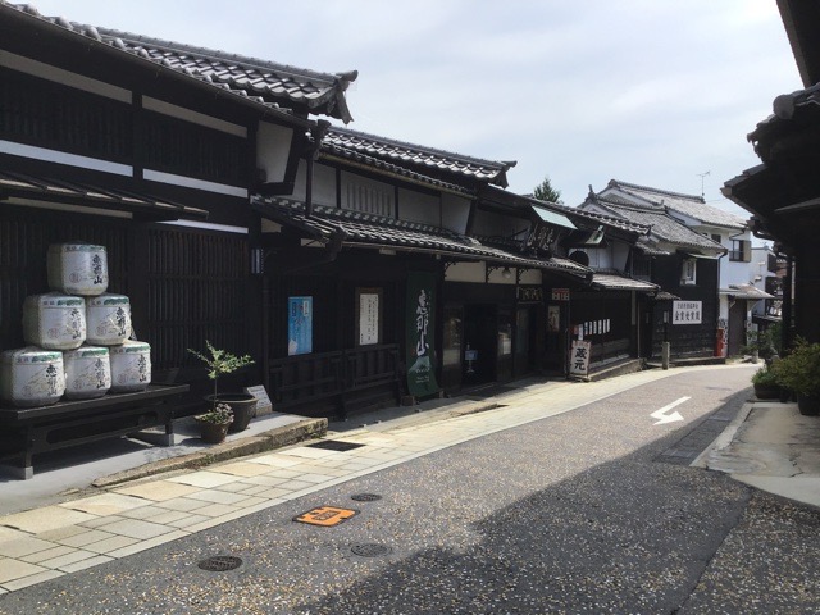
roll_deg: +0.0
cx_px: 410
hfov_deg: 58.4
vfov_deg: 45.4
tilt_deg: -1.0
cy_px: 308
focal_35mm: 31
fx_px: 734
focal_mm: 3.3
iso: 25
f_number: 2.4
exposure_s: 1/1116
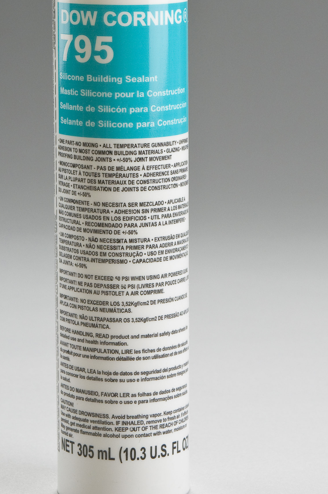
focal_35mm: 161
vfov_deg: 12.7
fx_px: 2206
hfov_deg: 8.5
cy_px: 83
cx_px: 132
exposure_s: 1/125
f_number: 11
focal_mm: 56
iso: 200
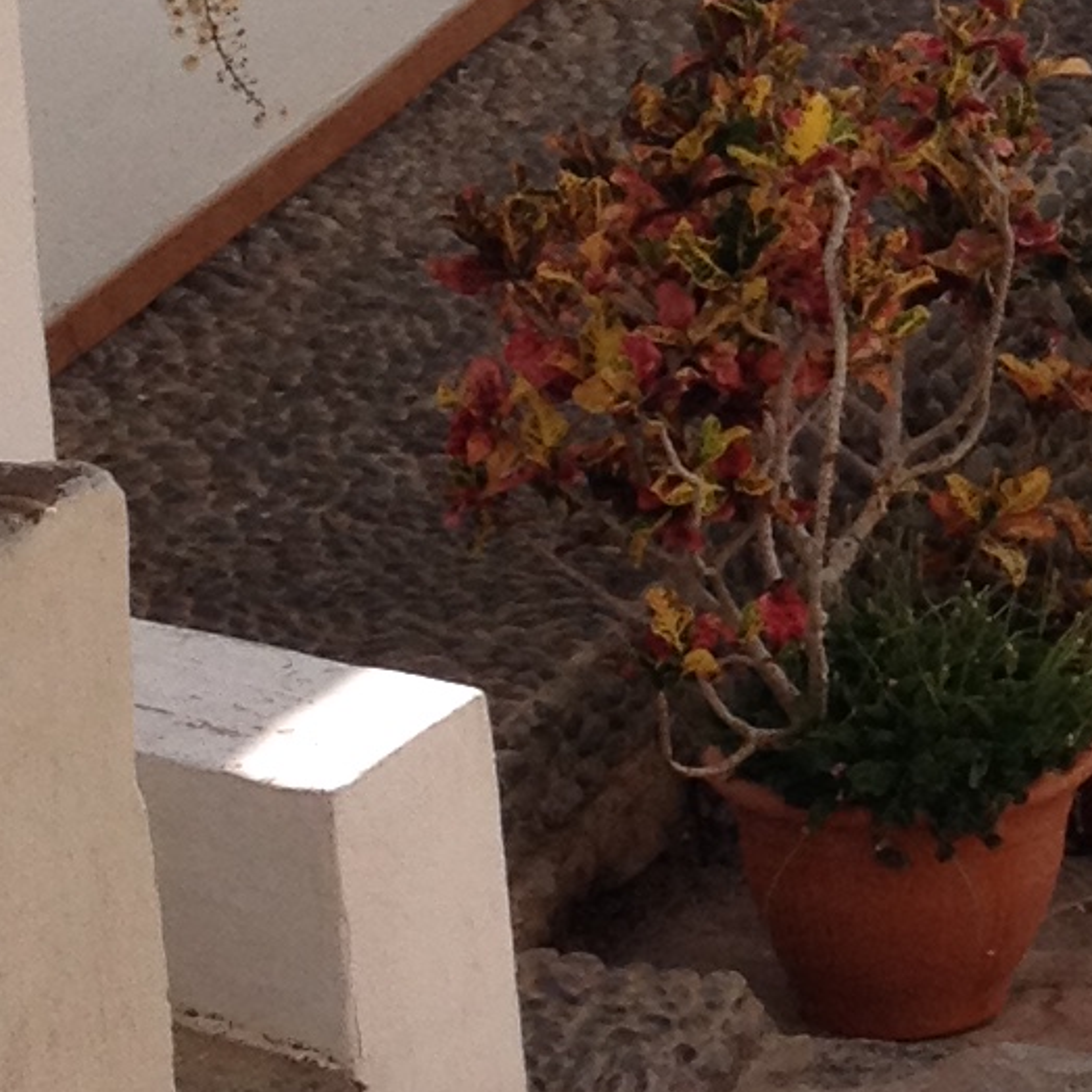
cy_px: -157
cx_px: 1971
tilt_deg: -16.4
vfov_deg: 9.0
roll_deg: -0.1
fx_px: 6888
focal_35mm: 193
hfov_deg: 8.7
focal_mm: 4.28
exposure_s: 1/1783
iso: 50
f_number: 2.4
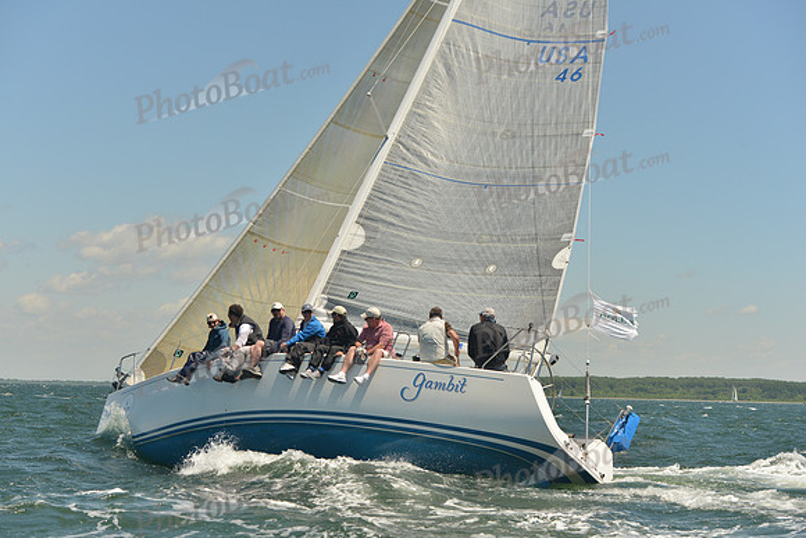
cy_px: 269
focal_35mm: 70
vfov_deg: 19.5
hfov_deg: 28.8
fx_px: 1568
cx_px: 403
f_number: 6.3
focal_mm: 70
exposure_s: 1/800
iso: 400
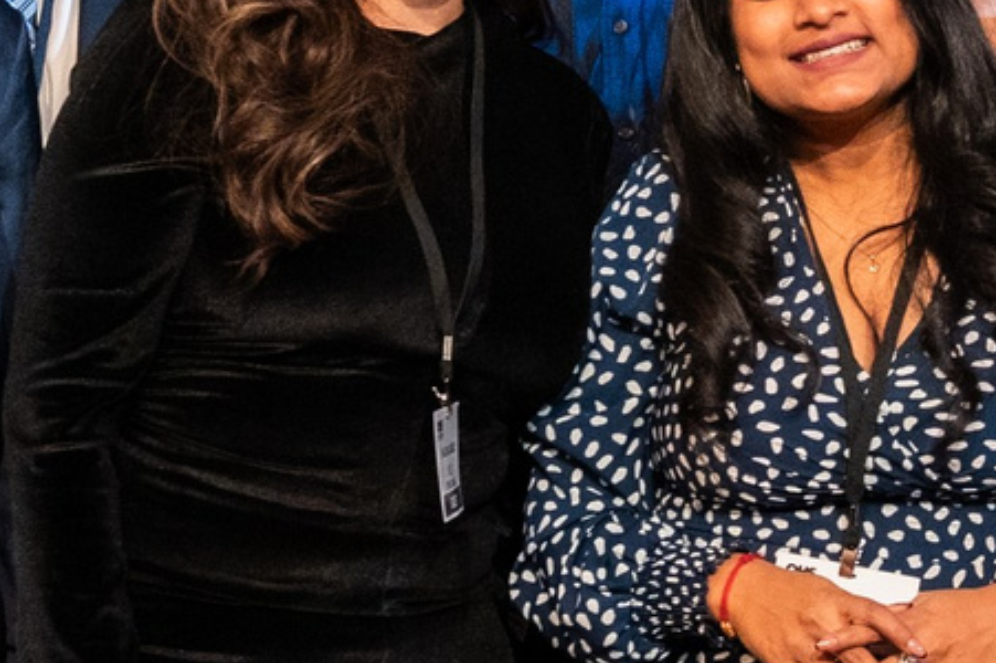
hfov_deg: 9.3
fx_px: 6110
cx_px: 865
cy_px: 410
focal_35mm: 221
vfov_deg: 6.2
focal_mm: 34.4
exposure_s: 1/160
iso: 800
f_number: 4
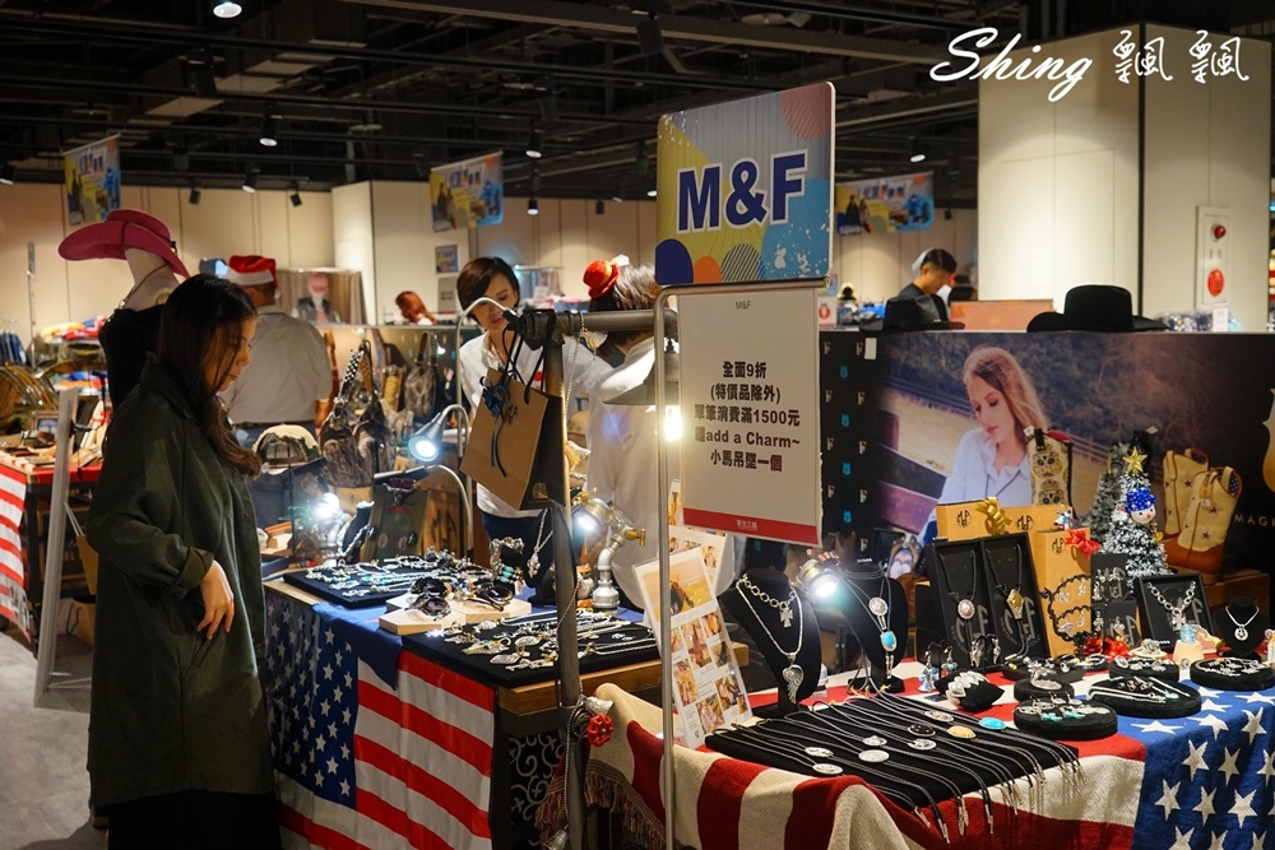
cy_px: 425
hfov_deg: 50.7
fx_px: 1346
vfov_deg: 35.1
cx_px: 638
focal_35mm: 38
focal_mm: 38
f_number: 5
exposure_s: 1/100
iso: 1000
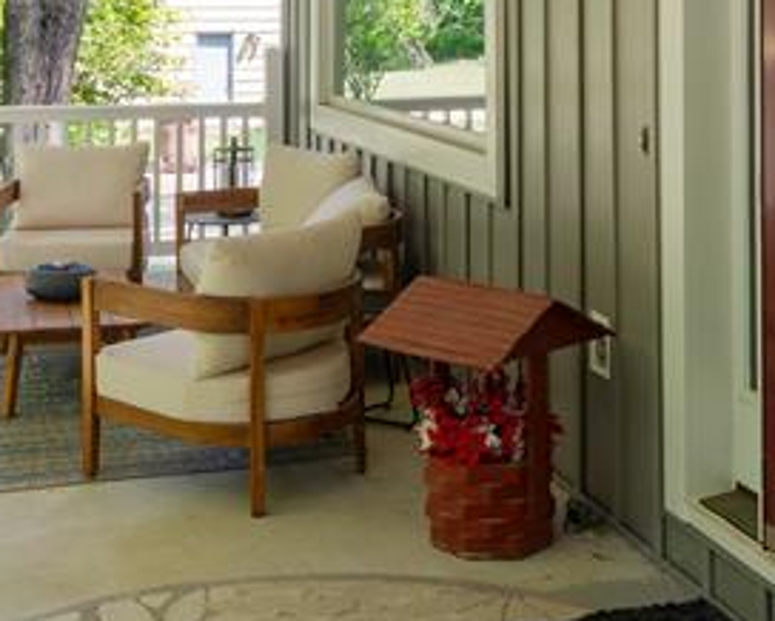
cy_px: 53
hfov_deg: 31.4
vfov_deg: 24.6
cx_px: 365
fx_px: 1377
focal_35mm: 60
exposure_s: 1/8
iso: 400
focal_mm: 17
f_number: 9
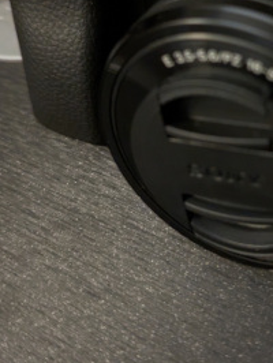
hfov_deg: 22.1
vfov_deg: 29.6
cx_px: 250
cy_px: 123
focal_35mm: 65
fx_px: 682
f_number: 1.85
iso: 4621
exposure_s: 1/24
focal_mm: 6.81
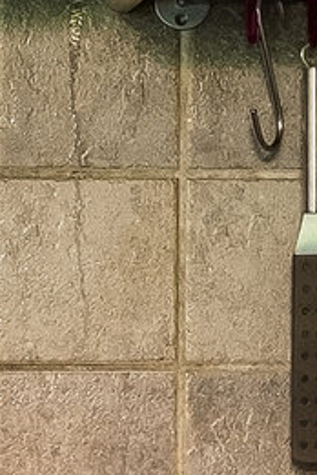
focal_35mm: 250
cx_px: -95
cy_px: 433
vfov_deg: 8.2
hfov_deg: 5.5
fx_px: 3297
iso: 400
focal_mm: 14.5
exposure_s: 1/5
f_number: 8
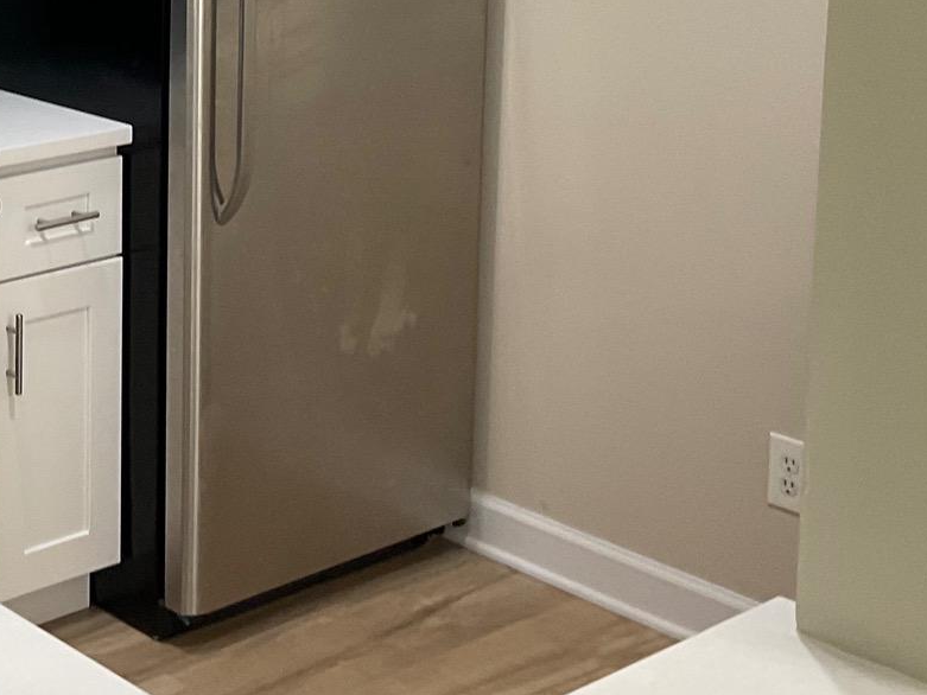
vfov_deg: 18.7
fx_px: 2036
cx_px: -112
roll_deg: -0.5
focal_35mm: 76
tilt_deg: -9.0
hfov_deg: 23.9
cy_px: -63
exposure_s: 1/60
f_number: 1.8
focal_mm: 3
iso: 64
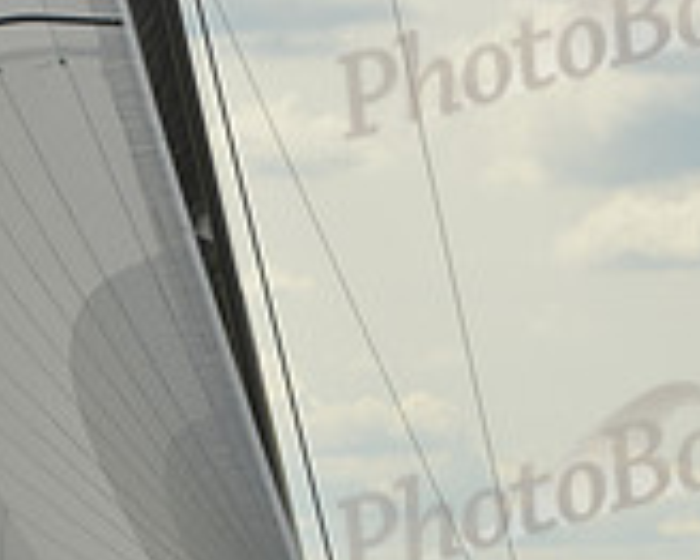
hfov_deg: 2.9
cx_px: 120
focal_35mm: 665
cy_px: 310
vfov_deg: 2.3
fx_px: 13769
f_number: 8
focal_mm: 200
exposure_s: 1/1000
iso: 200
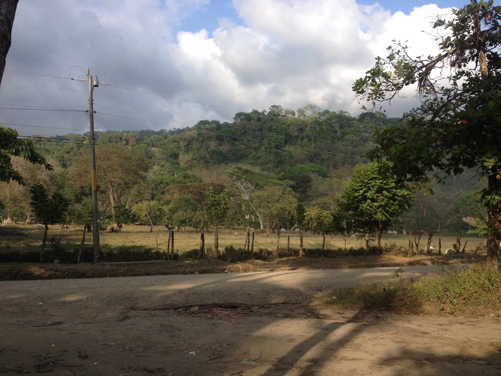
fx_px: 507
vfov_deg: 40.7
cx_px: 250
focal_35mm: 35
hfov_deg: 52.6
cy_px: 188
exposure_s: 1/1126
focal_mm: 4.28
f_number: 2.4
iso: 50
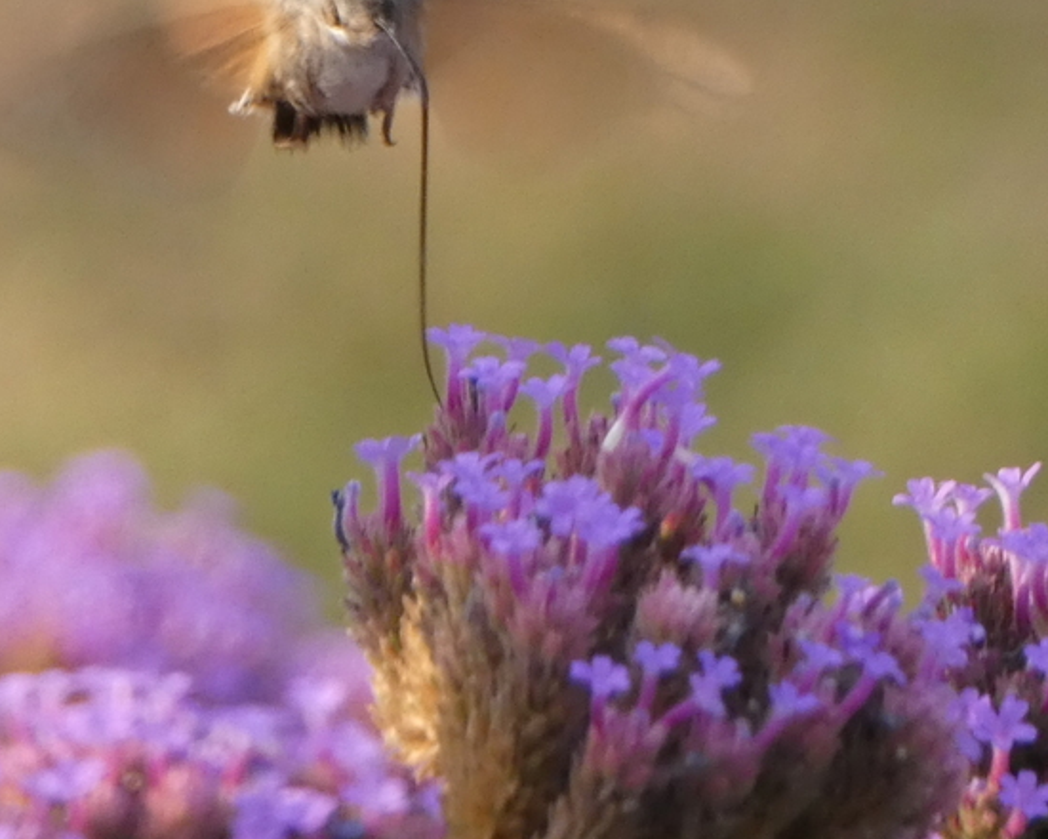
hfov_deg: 2.6
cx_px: 397
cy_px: 238
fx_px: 23480
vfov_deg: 2.0
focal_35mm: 757
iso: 320
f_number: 5.6
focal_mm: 89.5
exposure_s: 1/100
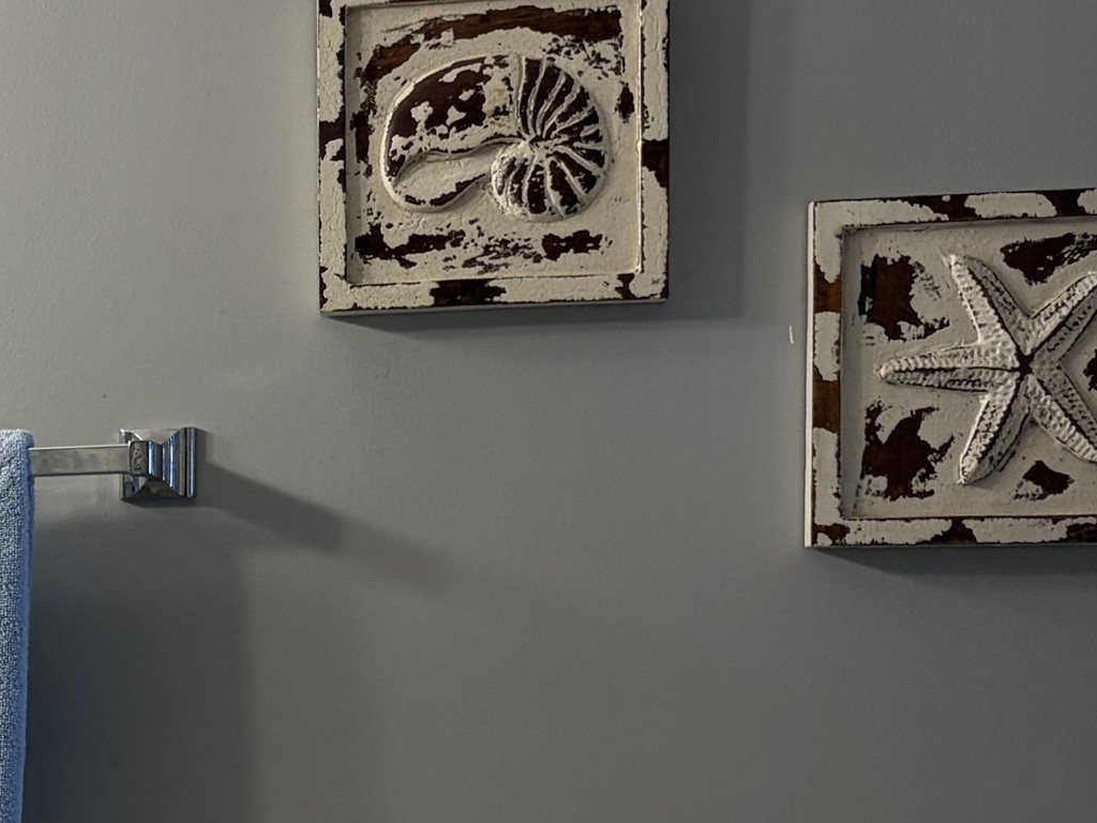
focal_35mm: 78
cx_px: -232
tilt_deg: -1.7
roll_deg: +1.9
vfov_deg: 18.7
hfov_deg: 22.9
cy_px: 702
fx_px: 2472
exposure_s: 1/60
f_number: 1.6
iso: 80
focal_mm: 5.96
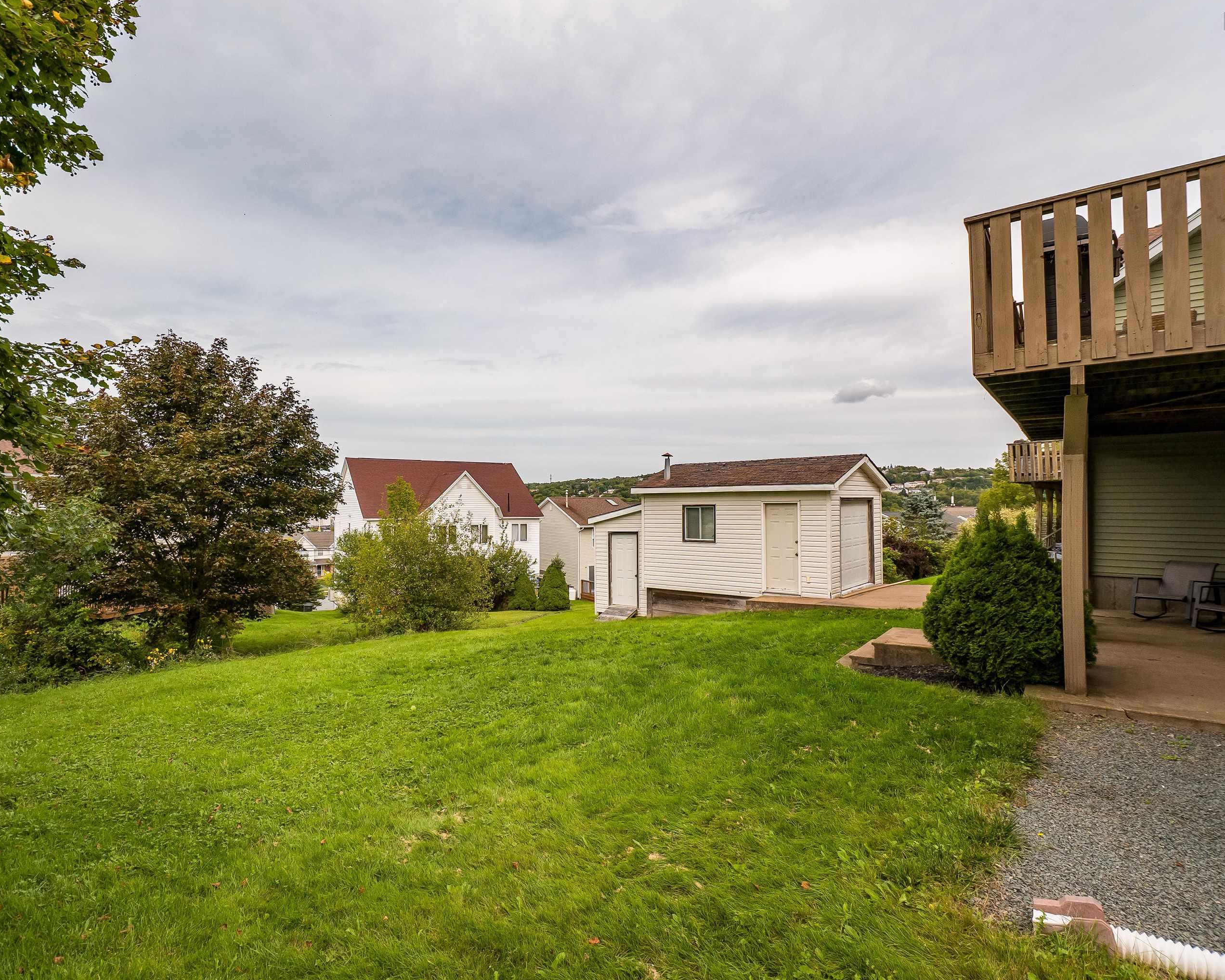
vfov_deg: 77.0
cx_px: 566
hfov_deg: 89.5
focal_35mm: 17
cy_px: 488
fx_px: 616
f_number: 5.6
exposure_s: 1/2000
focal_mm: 10
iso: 400
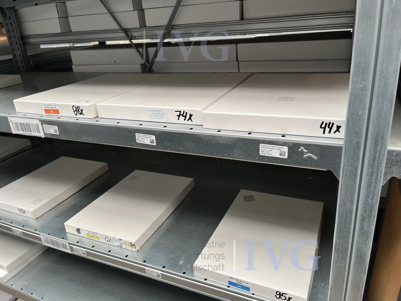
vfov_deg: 53.1
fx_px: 301
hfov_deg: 67.3
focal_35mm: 26
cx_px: 200
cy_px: 150
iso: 50
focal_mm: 5.1
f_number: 1.6
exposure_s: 1/122
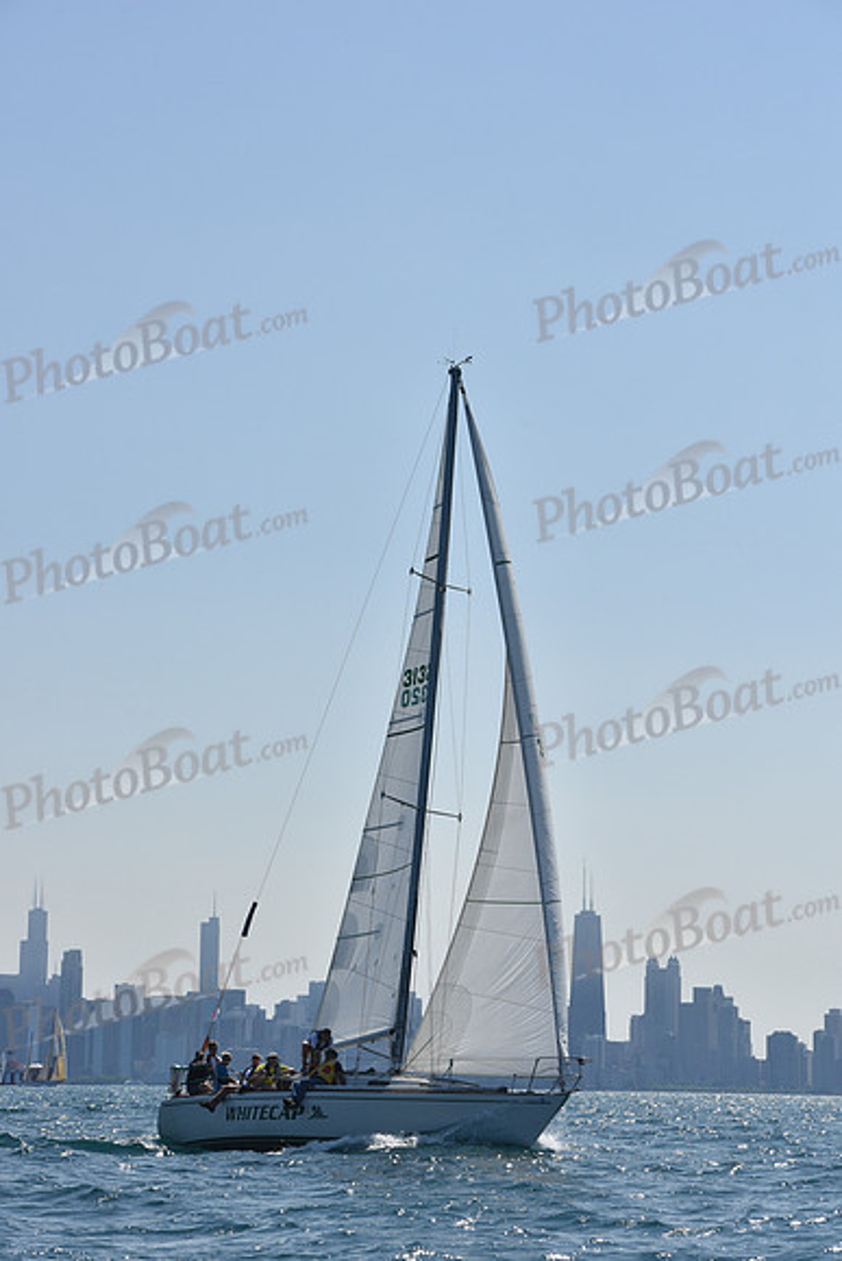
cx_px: 421
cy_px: 630
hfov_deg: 14.0
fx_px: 3436
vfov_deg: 20.8
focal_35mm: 98
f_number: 9
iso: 250
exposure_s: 1/1600
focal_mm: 98
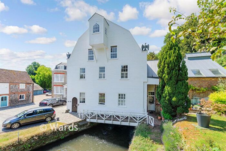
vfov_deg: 81.2
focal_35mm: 14
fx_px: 88
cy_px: 76
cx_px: 113
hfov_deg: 104.2
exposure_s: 1/320
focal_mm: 14
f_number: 5.6
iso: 100
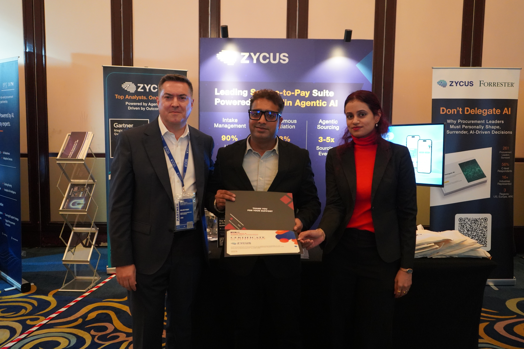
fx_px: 451
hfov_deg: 60.3
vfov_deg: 42.3
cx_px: 262
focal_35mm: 31
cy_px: 174
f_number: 4
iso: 8000
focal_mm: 31
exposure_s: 1/160
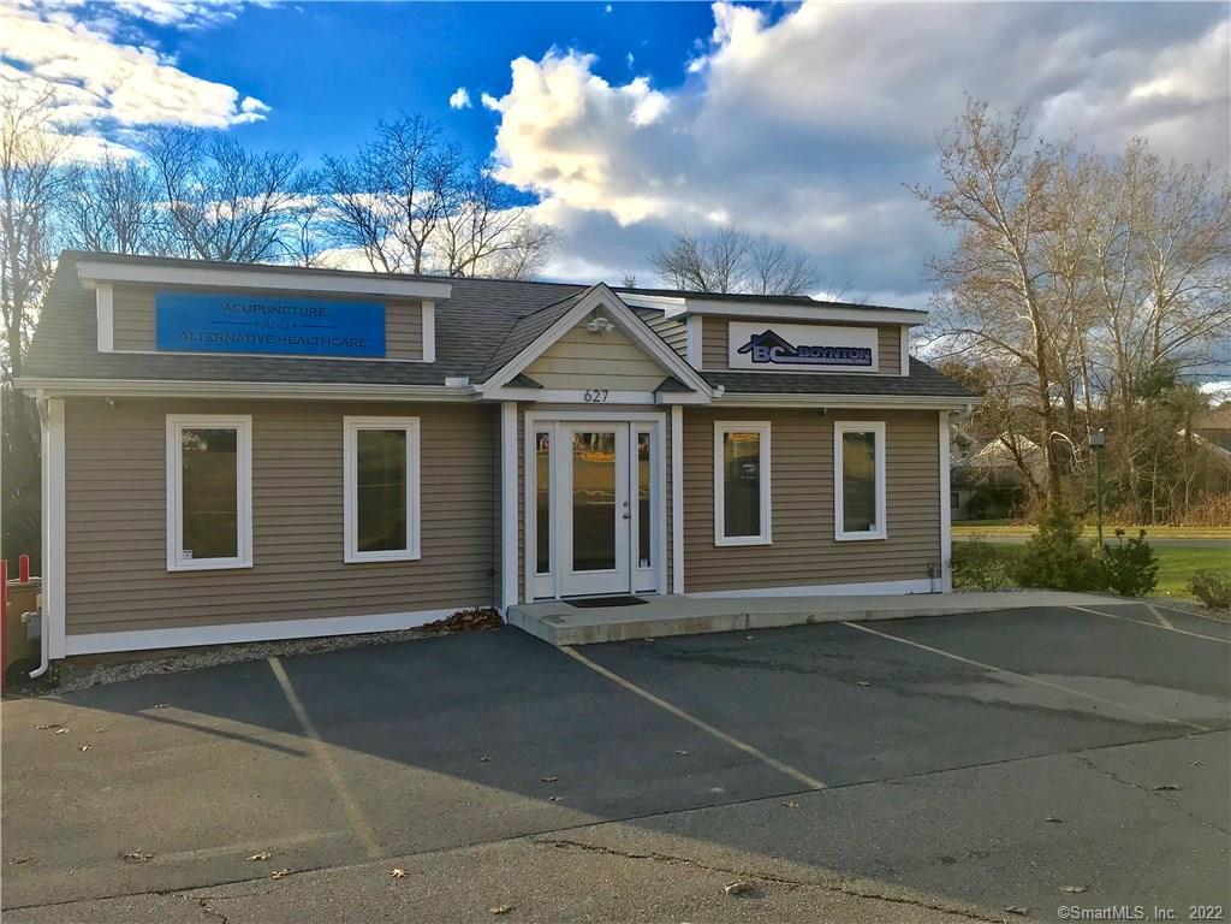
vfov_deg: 49.7
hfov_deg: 63.4
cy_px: 462
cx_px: 616
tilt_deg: +0.6
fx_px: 996
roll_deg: -0.5
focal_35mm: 28
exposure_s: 1/1030
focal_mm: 3.99
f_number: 1.8
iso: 20
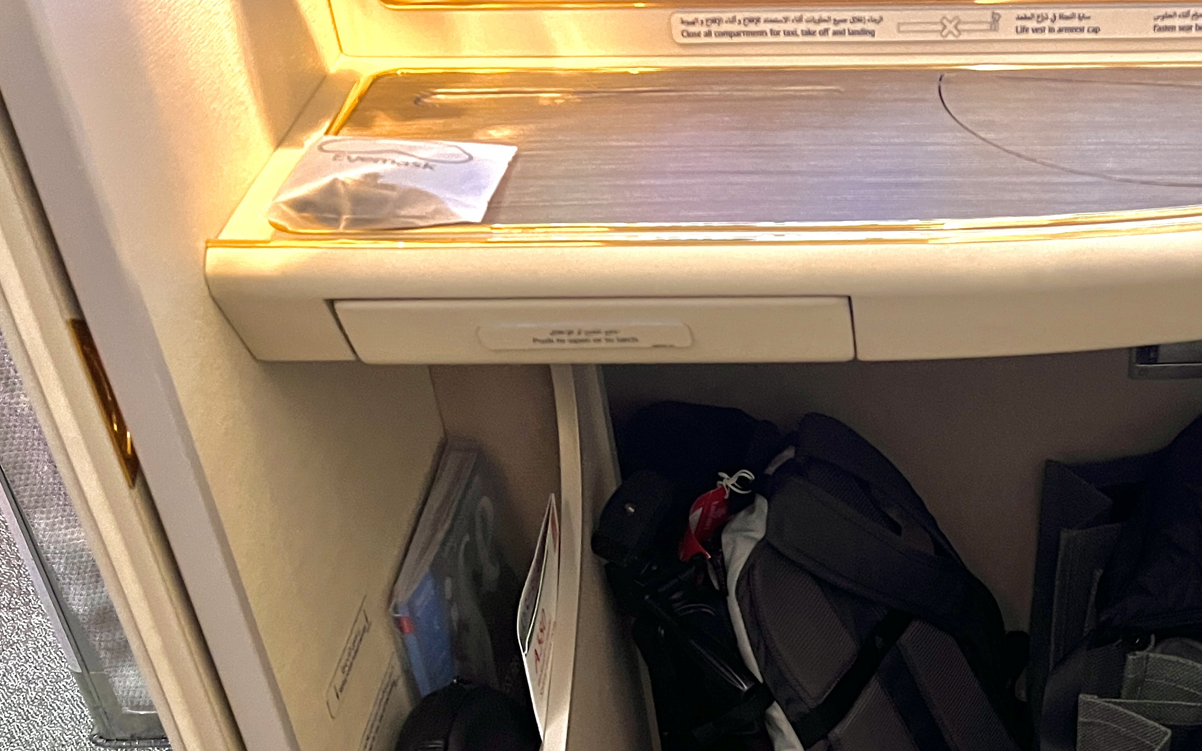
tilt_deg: -42.2
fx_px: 1704
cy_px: 810
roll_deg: +0.6
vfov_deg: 23.5
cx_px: 952
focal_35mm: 52
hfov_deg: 37.5
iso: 640
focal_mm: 5.7
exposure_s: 1/31
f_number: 1.5
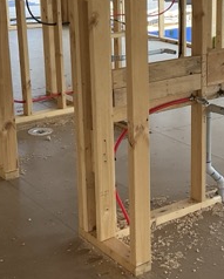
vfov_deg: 24.9
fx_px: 629
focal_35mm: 76
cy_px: 96
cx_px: 175
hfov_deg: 20.0
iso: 25
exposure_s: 1/122
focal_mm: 3
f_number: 1.8
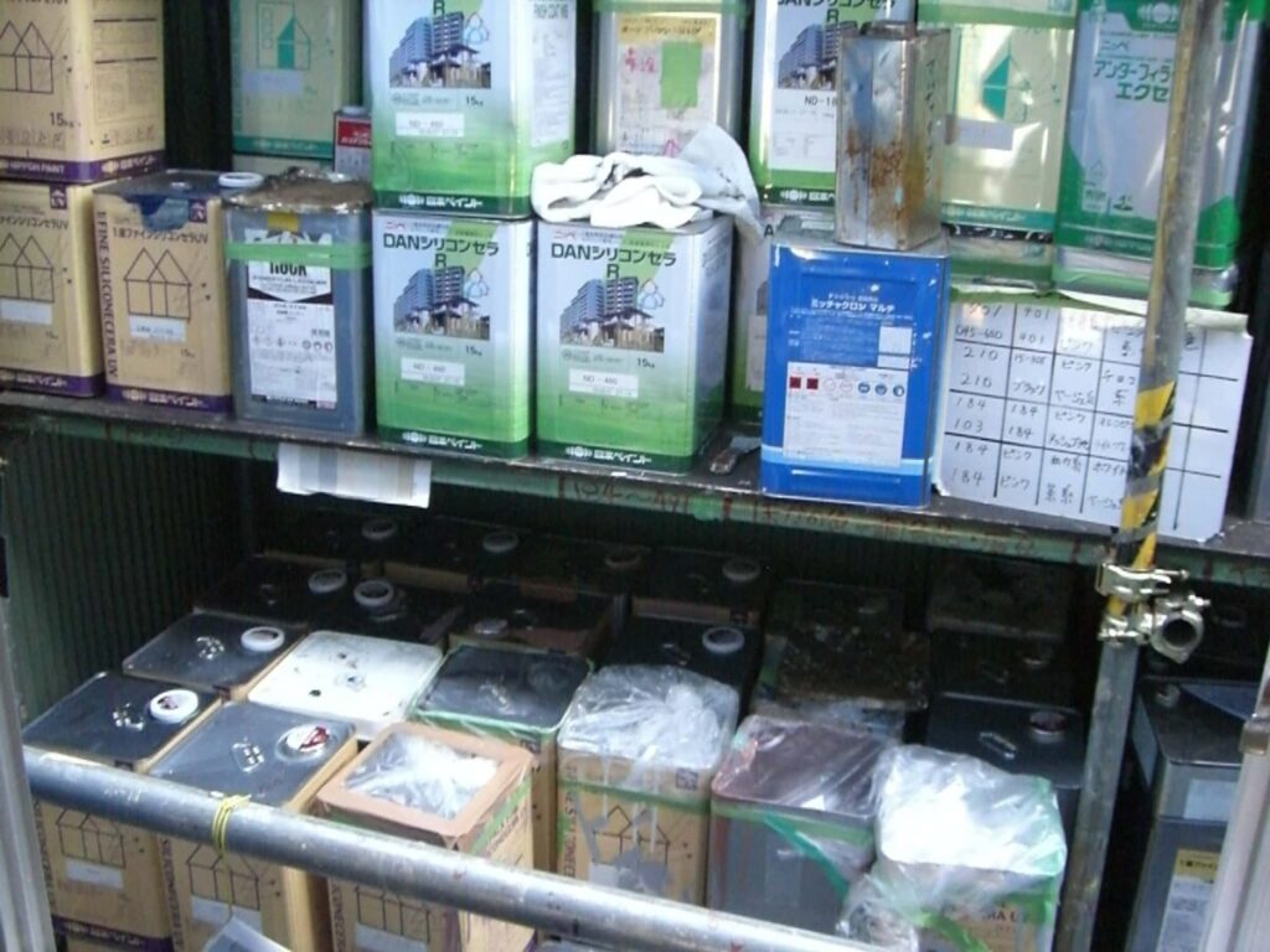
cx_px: 635
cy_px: 476
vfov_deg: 37.7
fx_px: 1394
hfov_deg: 49.0
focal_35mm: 38
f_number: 2.7
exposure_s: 1/50
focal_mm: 6.2
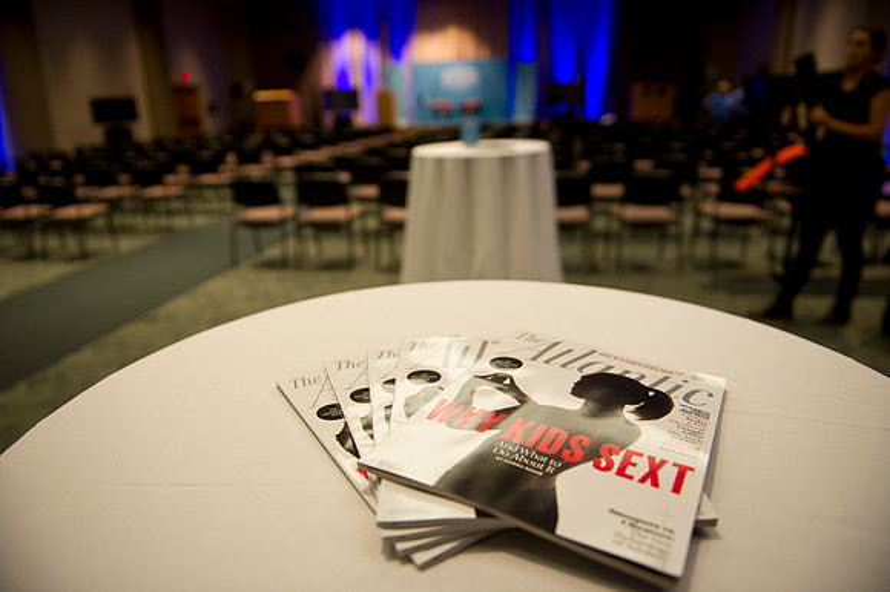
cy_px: 296
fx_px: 593
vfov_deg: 53.1
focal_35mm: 24
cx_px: 445
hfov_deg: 73.8
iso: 1600
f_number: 2.8
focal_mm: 24
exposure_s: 1/100
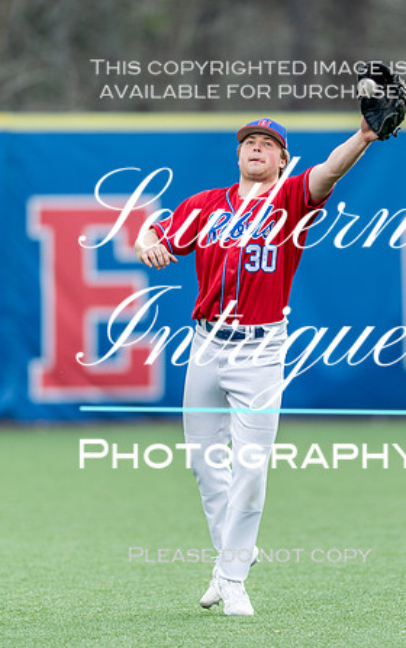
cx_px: 306
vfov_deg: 4.5
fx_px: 8325
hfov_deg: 2.8
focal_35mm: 471
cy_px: 331
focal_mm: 300
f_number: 2.8
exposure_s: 1/800
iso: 320
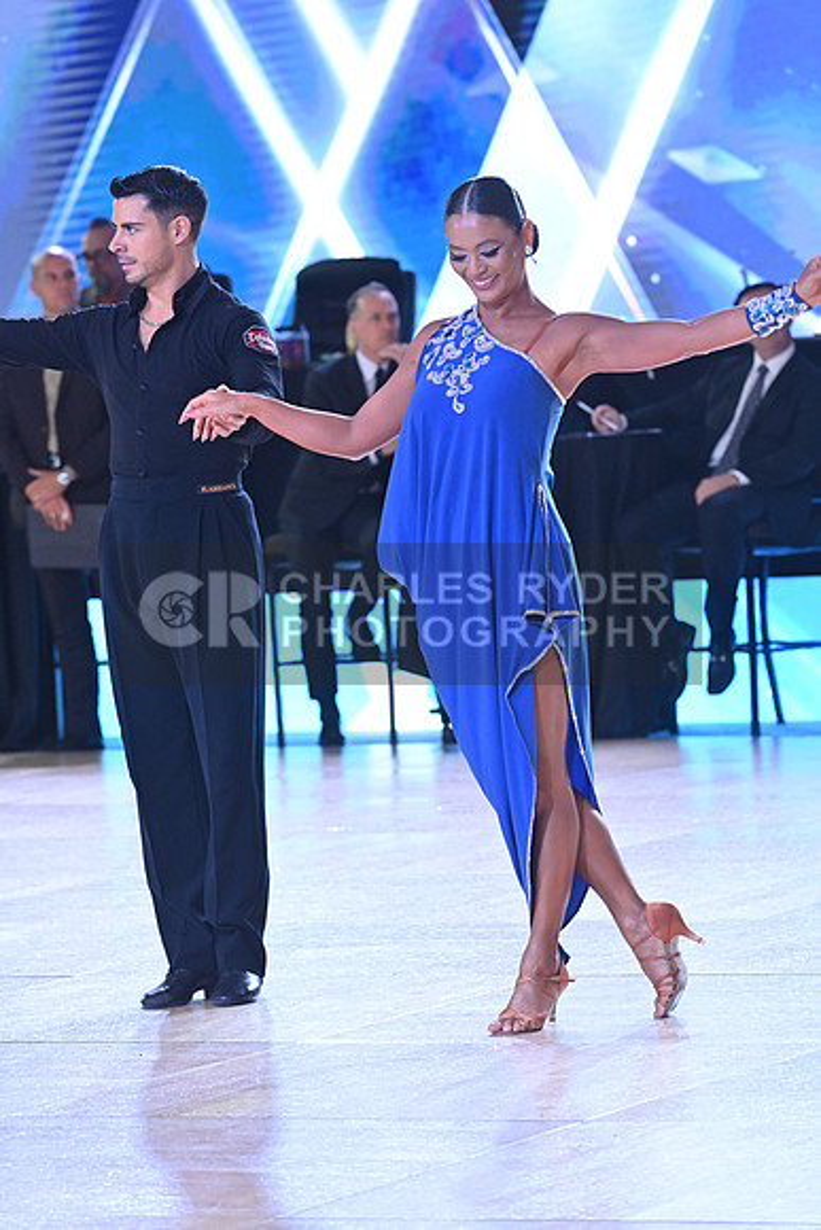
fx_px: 6153
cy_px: 615
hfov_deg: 7.6
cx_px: 410
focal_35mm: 180
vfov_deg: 11.4
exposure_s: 1/400
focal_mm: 180
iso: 3200
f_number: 6.3
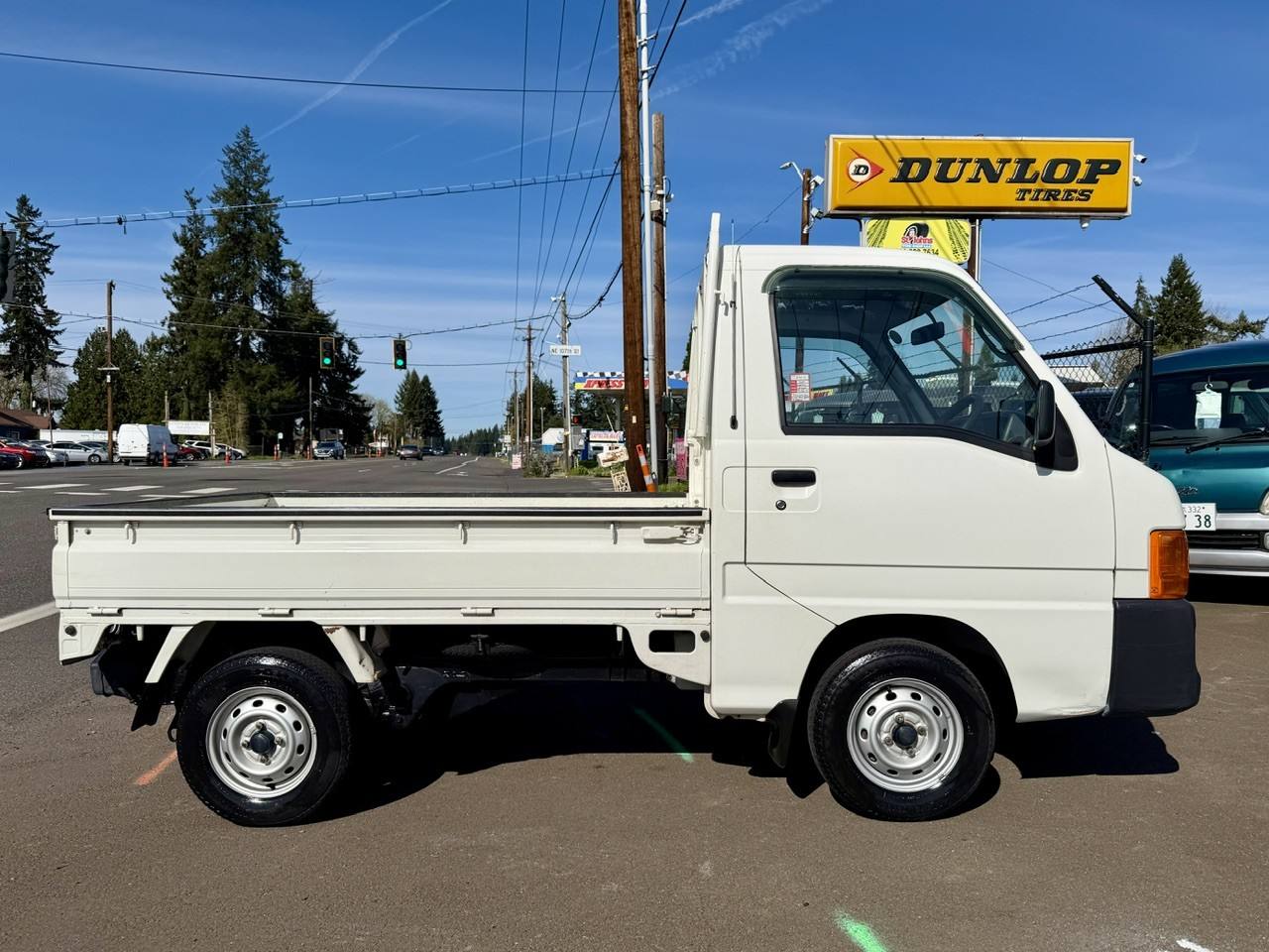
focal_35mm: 24
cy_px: 476
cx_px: 634
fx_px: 880
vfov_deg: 56.8
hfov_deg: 71.6
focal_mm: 6.76
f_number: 1.78
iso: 80
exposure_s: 1/14286
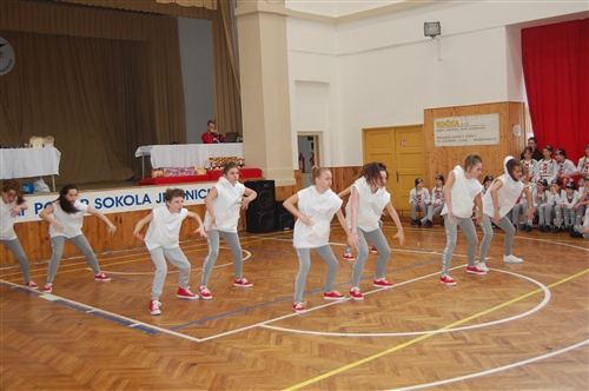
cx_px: 294
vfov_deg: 34.1
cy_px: 196
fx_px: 637
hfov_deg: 49.6
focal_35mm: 39
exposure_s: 1/60
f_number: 4
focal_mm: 26
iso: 450
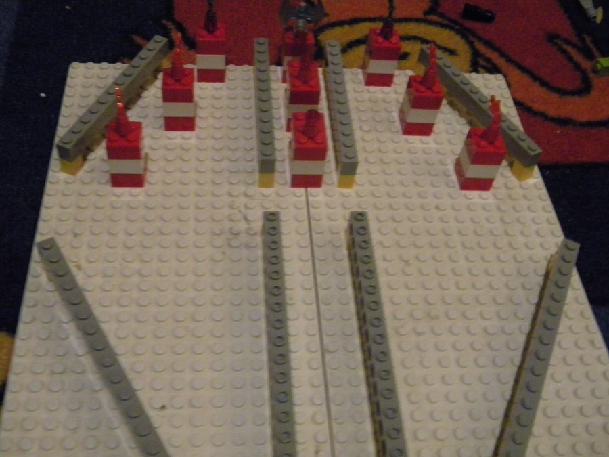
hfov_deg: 45.8
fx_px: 721
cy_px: 228
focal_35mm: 41
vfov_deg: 35.1
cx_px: 304
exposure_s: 1/4.2
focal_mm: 7.3
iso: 800
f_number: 3.8
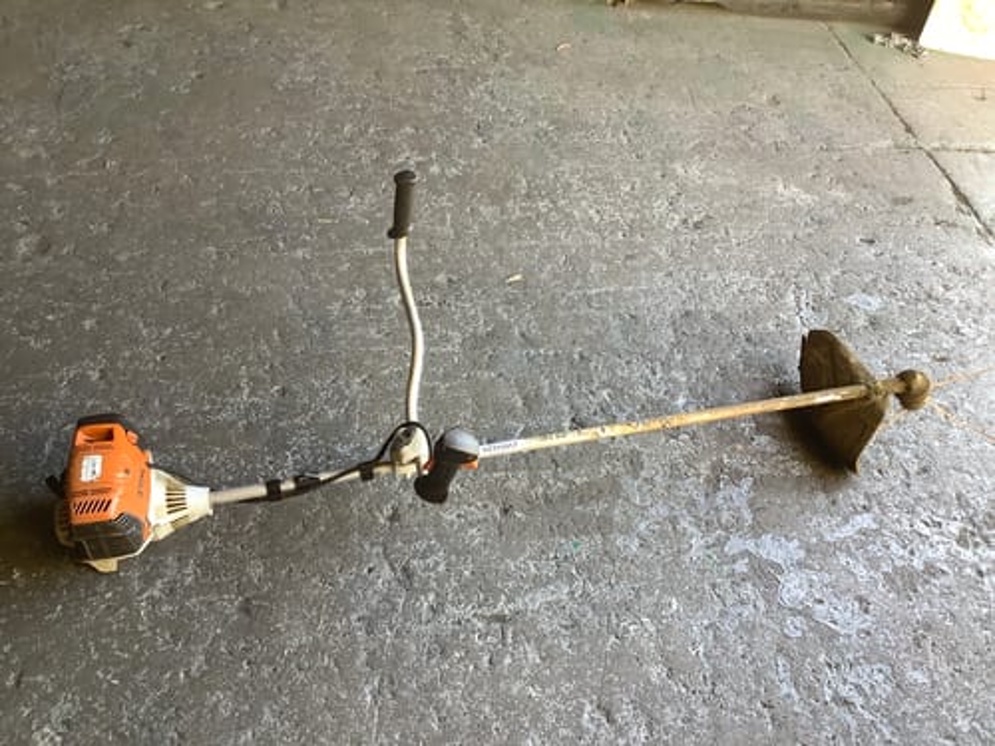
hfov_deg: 58.4
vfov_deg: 45.4
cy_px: 373
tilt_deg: -45.8
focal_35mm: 31
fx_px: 891
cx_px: 498
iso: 64
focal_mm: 3.3
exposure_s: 1/50
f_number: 2.4
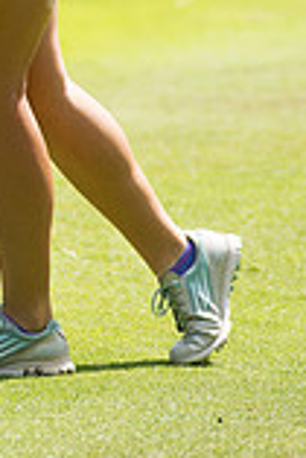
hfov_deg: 1.6
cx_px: -93
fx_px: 10927
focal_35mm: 859
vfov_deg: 2.4
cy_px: -172
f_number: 5.6
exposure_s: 1/1250
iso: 400
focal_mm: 300
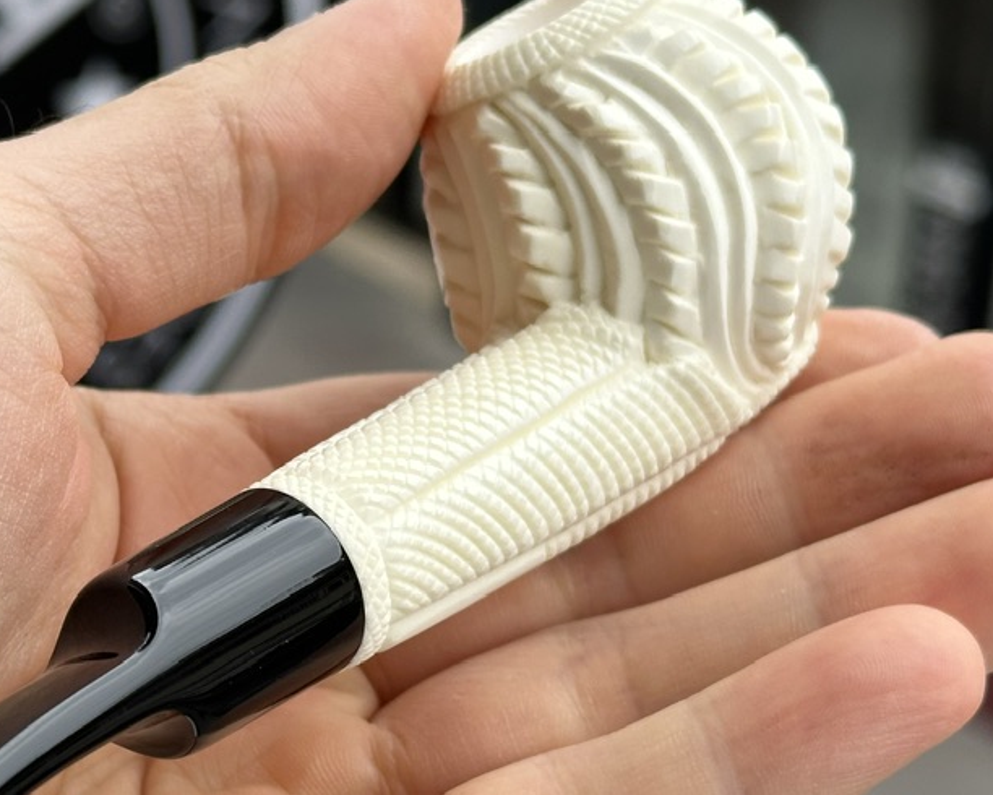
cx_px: 237
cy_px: 458
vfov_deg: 15.7
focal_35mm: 98
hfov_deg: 19.4
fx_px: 2881
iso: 64
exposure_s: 1/1185
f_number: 1.78
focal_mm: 6.86
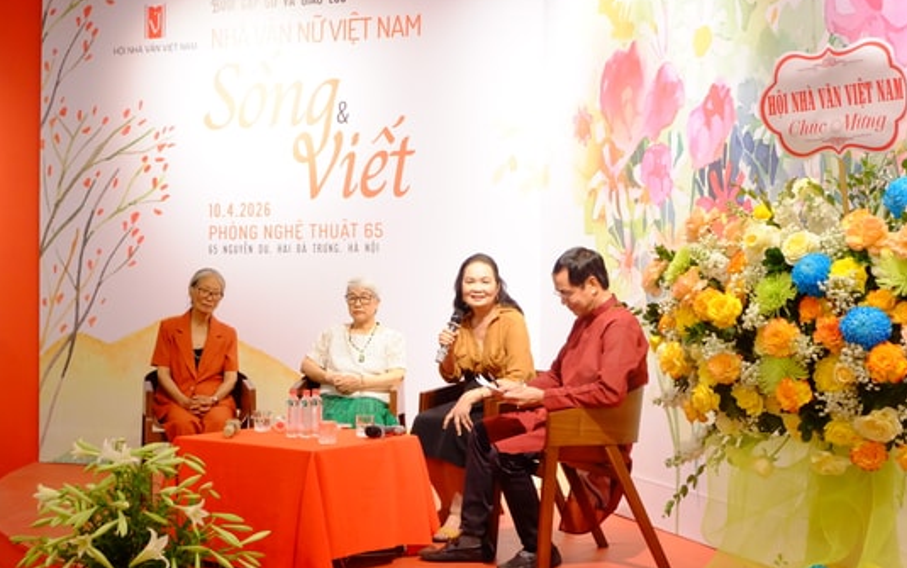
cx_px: 453
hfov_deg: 52.7
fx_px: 915
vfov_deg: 34.5
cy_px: 280
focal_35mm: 37
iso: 3200
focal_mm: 24.3
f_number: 4.5
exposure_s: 1/75
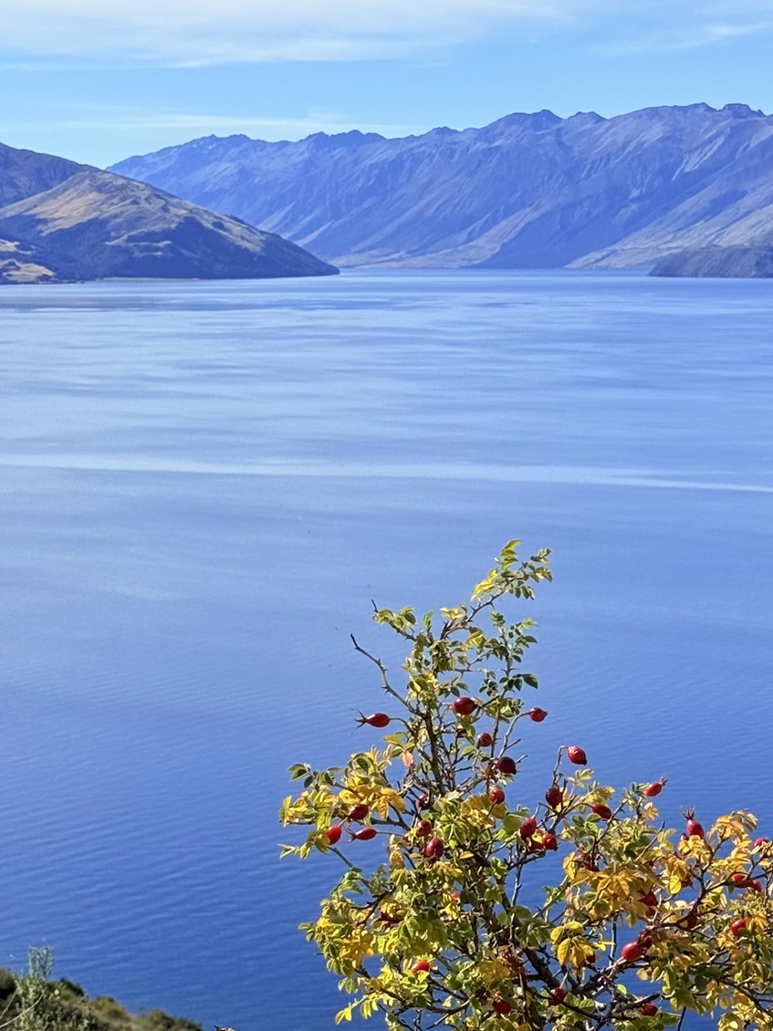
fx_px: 2591
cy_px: 552
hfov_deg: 16.9
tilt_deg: -6.1
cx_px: 544
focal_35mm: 87
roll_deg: -0.1
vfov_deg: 22.5
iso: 64
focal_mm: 6.76
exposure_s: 1/7874
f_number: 1.78
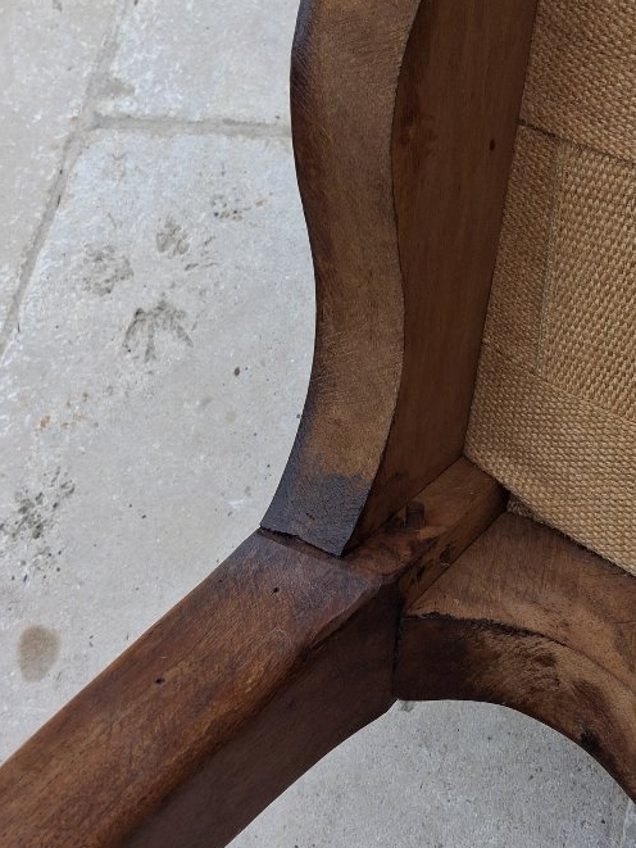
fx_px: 1200
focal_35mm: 49
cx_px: 463
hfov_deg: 29.3
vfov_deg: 38.8
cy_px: 353
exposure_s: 1/120
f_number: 1.8
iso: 64
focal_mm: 4
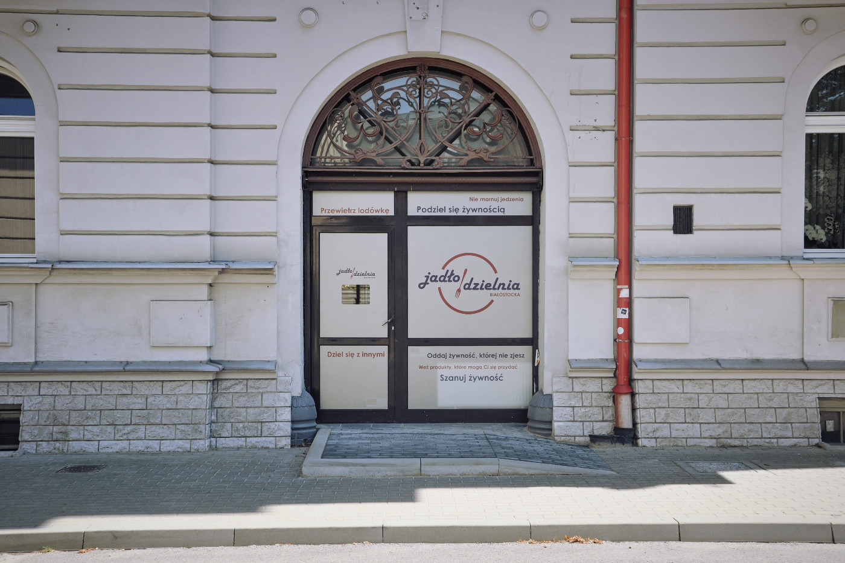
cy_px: 282
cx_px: 422
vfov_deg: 29.9
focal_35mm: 45
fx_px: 1056
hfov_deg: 43.6
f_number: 8
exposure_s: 1/250
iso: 200
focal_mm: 30
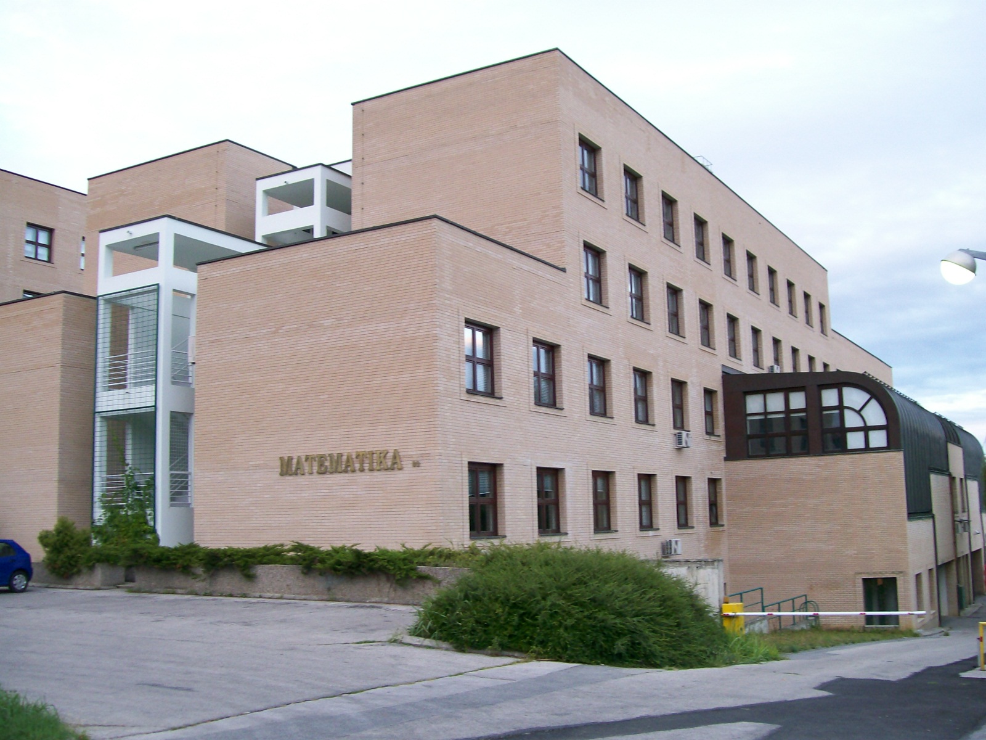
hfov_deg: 51.4
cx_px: 493
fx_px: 1025
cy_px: 370
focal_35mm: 36
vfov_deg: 39.7
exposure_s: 1/32
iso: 83
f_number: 2.7
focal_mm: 6
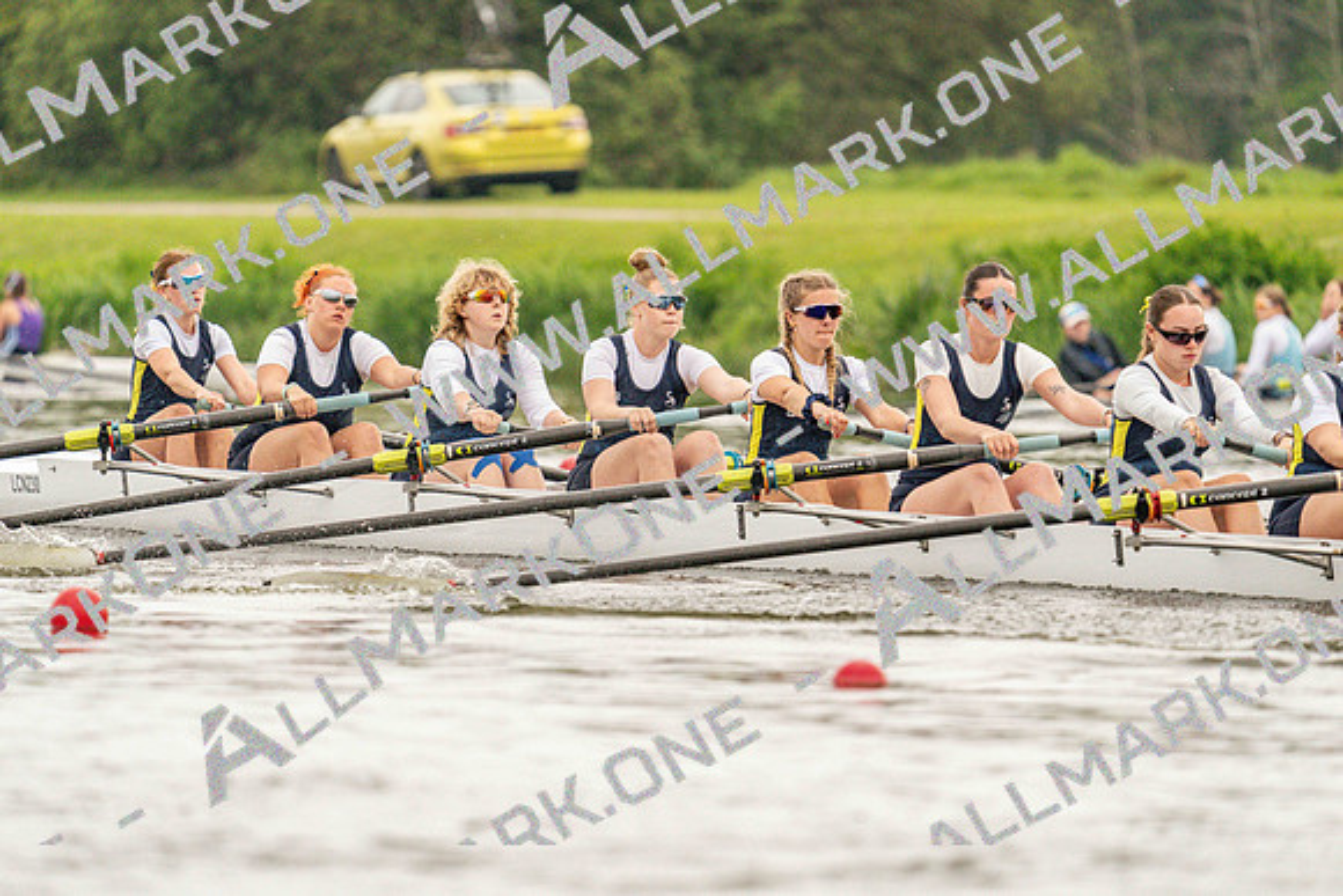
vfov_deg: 3.1
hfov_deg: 4.7
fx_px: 16306
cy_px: 448
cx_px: 672
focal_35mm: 437
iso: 1600
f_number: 6.3
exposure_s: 1/1000
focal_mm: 437
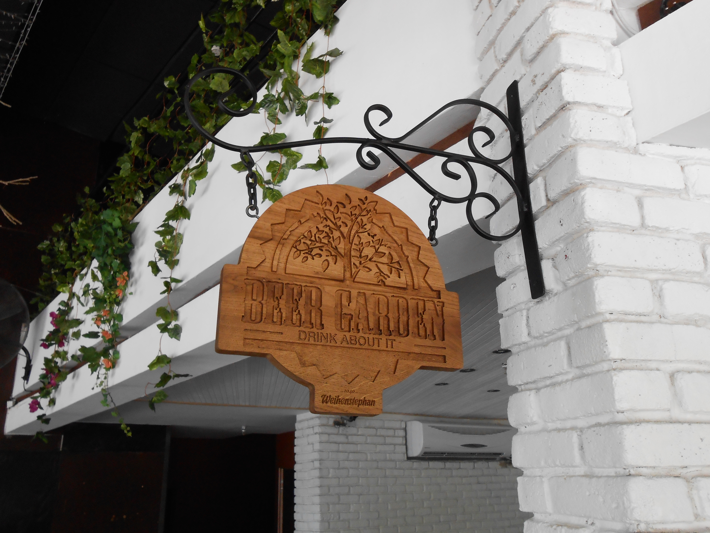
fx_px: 615
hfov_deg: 60.0
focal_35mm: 30
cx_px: 355
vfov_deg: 46.8
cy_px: 266
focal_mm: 5.3
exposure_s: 1/30
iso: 200
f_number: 3.8
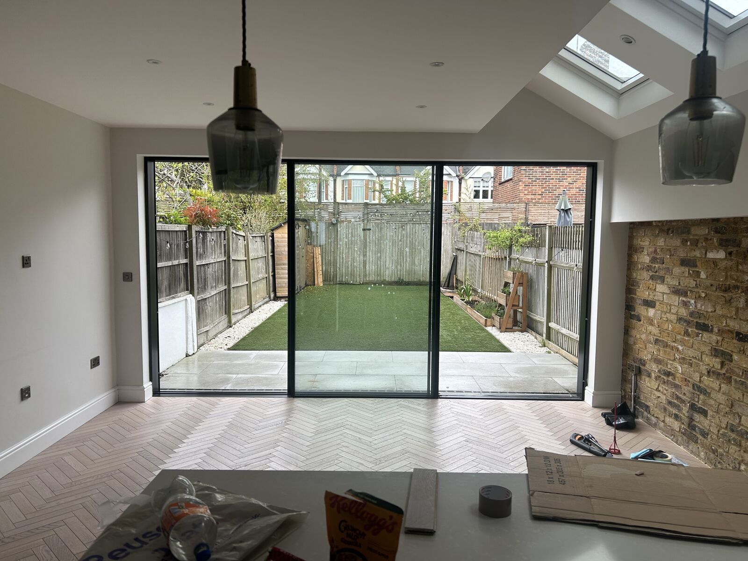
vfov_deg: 53.1
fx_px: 562
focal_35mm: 26
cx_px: 374
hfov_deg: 67.3
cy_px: 280
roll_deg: -0.5
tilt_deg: -5.0
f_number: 1.5
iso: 50
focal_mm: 5.7
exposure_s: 1/471
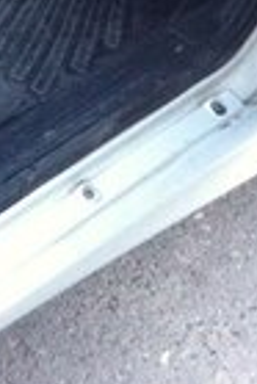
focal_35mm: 130
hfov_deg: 10.1
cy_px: -265
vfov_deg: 14.2
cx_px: -184
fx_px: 1389
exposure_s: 1/15
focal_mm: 3.85
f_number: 2.8
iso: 320
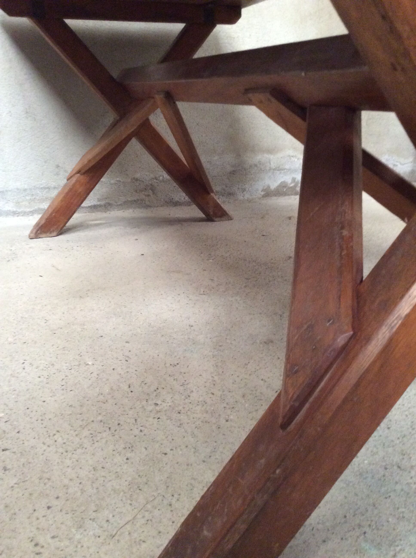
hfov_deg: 44.1
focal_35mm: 32
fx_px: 514
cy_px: 279
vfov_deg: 56.9
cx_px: 208
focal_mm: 3.3
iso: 320
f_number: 2.4
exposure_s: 1/20
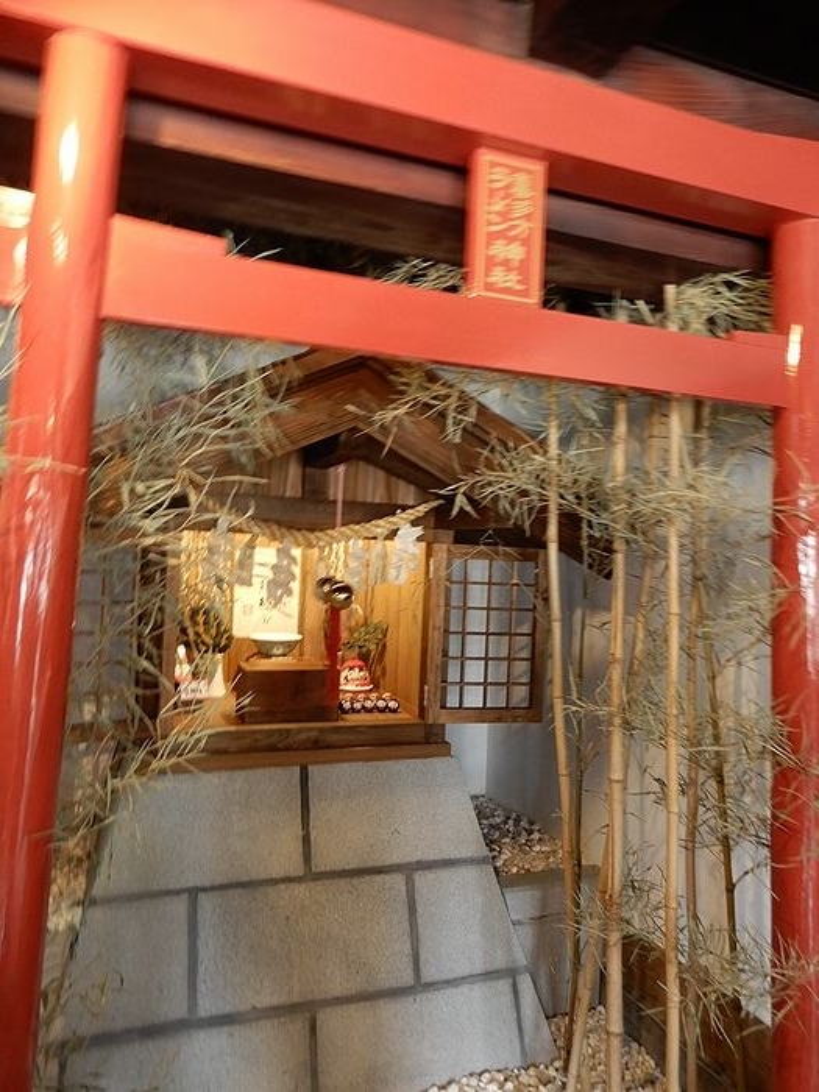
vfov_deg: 71.6
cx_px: 410
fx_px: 757
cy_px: 546
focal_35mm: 24
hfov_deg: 56.8
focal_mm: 4.3
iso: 200
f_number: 3.4
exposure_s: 1/6
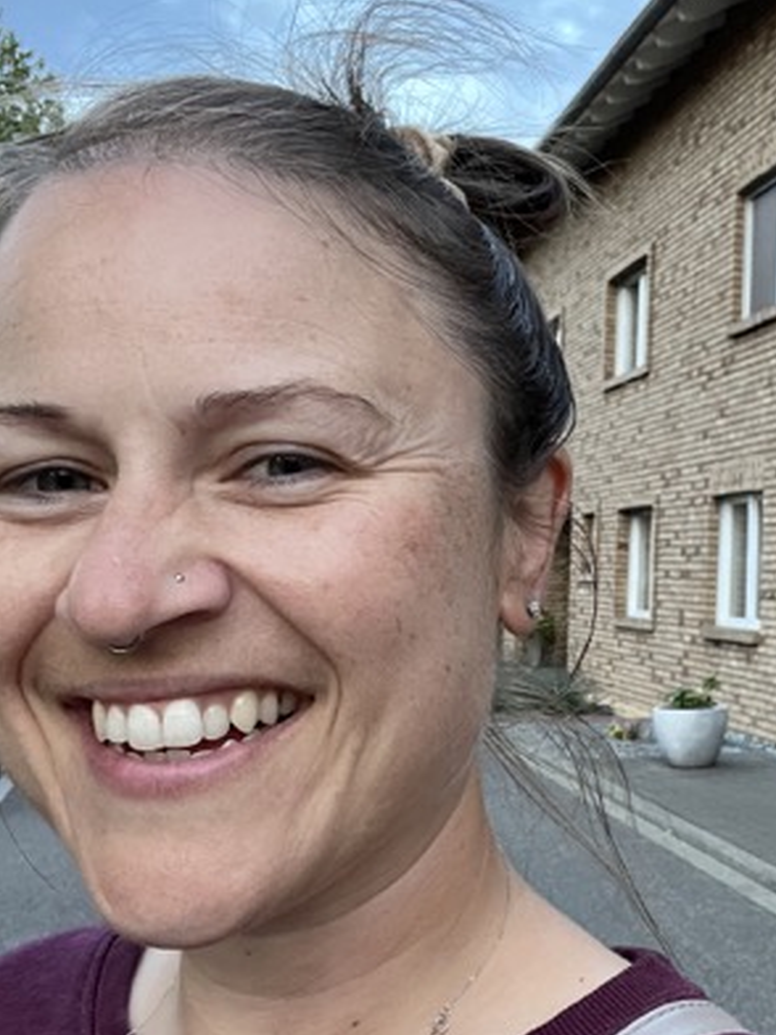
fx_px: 1465
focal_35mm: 49
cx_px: 631
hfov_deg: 29.0
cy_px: 576
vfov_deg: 38.9
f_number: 2.2
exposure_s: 1/60
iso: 250
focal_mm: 2.71
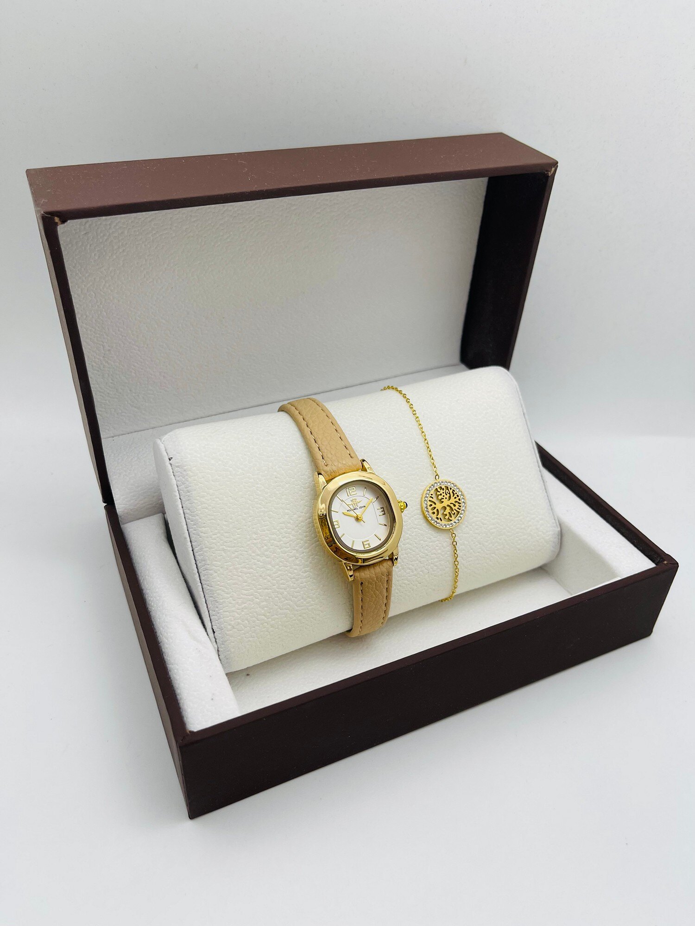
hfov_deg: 54.9
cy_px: 463
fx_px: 669
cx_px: 348
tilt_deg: -36.2
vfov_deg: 69.4
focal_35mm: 25
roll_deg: -2.5
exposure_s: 1/344
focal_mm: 5.1
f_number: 1.6
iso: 32
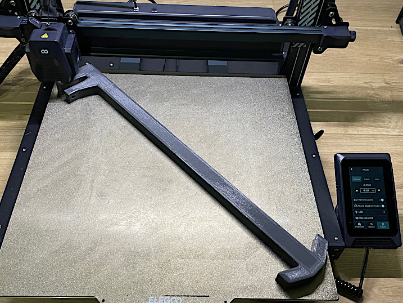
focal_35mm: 29
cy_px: 163
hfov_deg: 61.6
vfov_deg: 48.2
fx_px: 338
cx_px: 187
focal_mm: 4.2
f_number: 1.6
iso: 160
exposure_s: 1/60
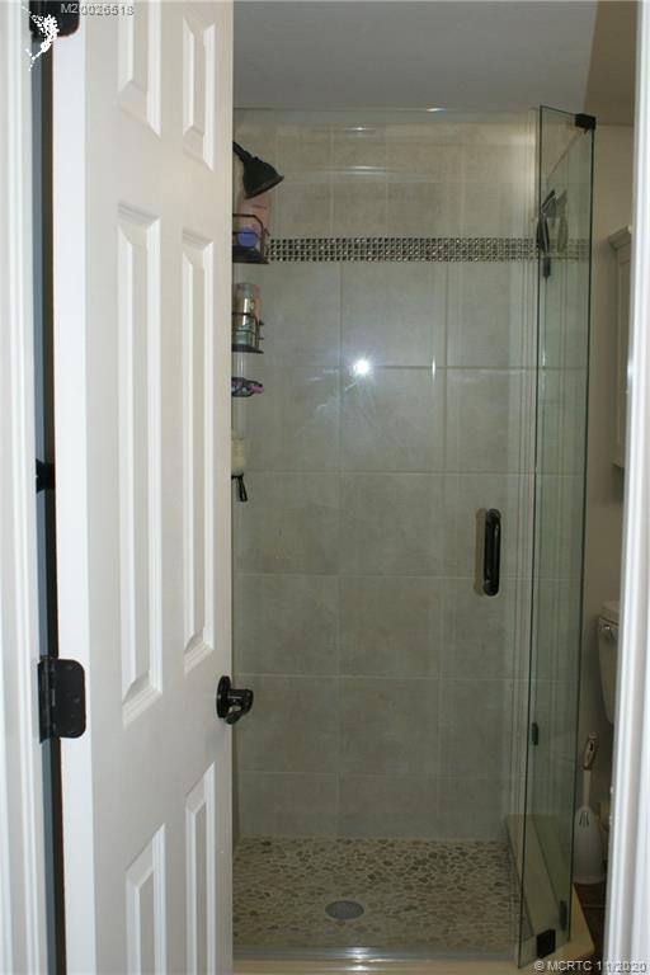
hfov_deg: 34.2
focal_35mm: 39
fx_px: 1056
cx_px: 325
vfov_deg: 49.6
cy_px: 488
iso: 400
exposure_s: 1/60
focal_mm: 26
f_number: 5.6
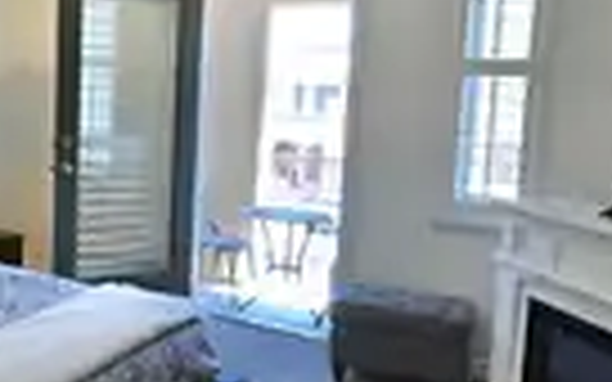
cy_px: 155
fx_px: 701
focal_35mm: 42
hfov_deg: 45.1
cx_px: 130
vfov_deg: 30.5
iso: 2000
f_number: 16
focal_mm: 14
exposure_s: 1/30
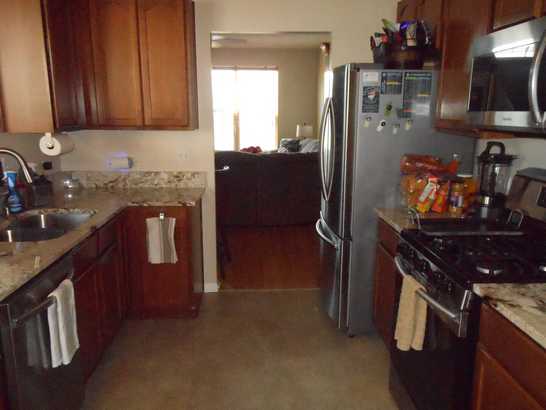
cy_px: 205
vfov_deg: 48.2
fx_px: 457
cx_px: 273
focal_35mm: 29
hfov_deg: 61.7
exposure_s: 1/25
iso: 1600
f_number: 10.6
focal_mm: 5.2
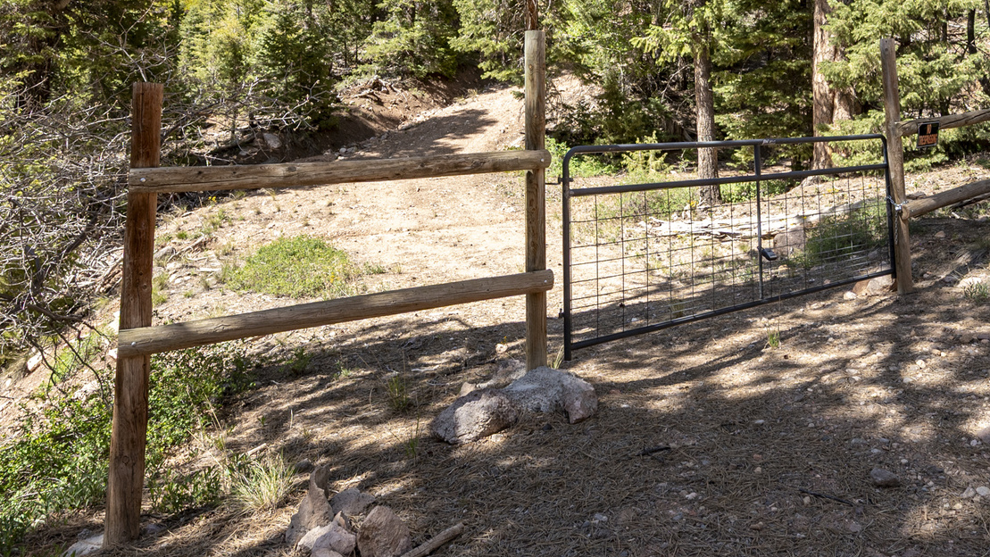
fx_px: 761
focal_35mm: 29
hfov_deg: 65.5
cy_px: 55
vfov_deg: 37.5
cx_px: 593
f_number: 8
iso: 320
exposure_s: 1/400
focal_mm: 15
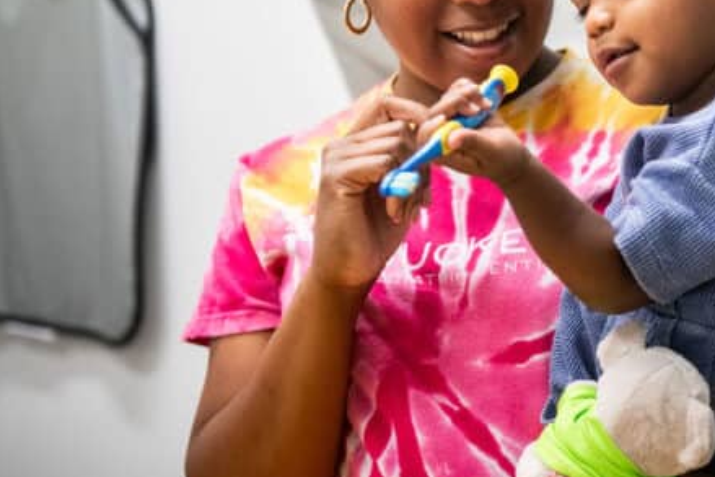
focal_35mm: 105
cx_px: 621
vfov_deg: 13.0
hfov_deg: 19.2
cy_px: 85
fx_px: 2086
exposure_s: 1/320
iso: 1600
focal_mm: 50
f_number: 2.8
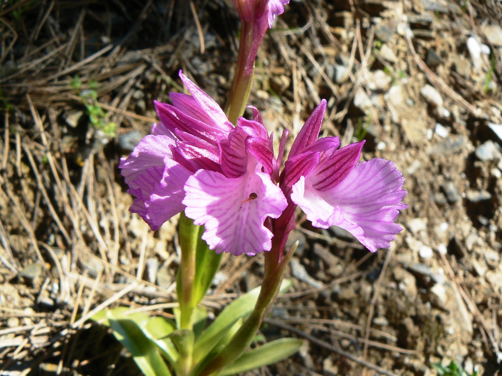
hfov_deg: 51.4
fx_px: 522
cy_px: 188
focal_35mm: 36
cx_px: 251
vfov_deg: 39.7
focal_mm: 6
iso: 100
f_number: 5.6
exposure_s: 1/320
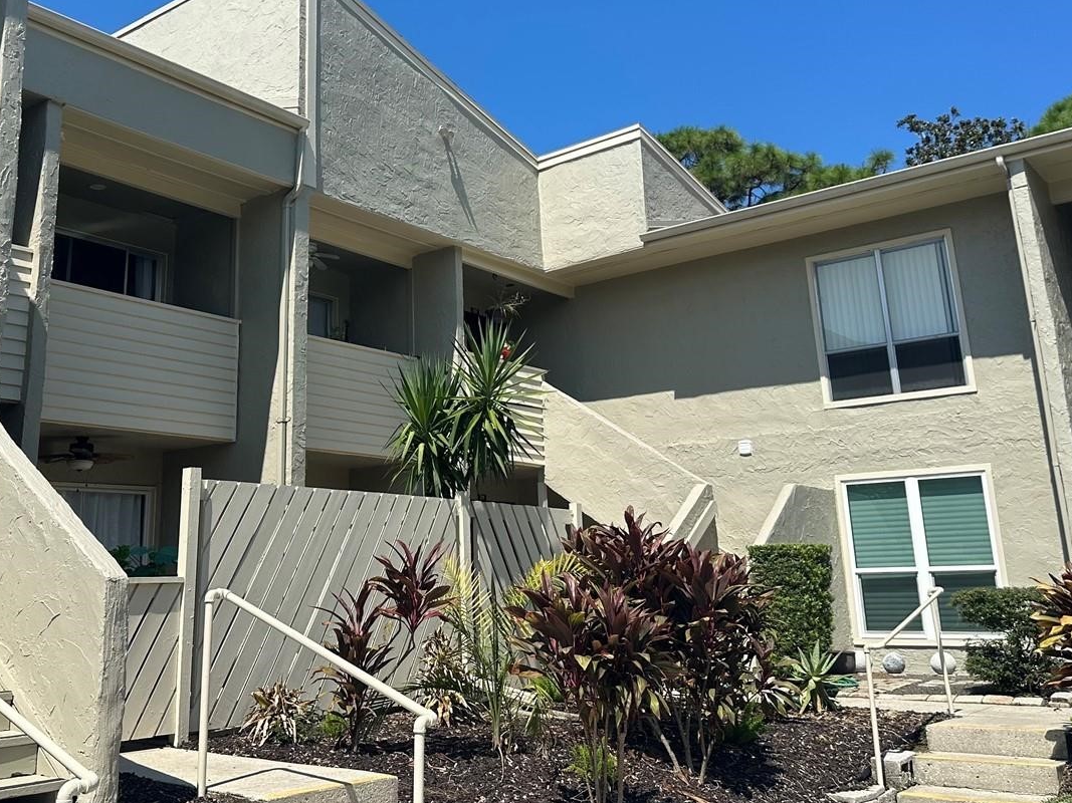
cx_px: 420
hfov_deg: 51.0
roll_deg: +0.3
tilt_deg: +16.0
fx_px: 1115
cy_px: 263
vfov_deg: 39.2
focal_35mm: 36
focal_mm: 6.86
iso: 80
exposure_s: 1/5263
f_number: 1.78
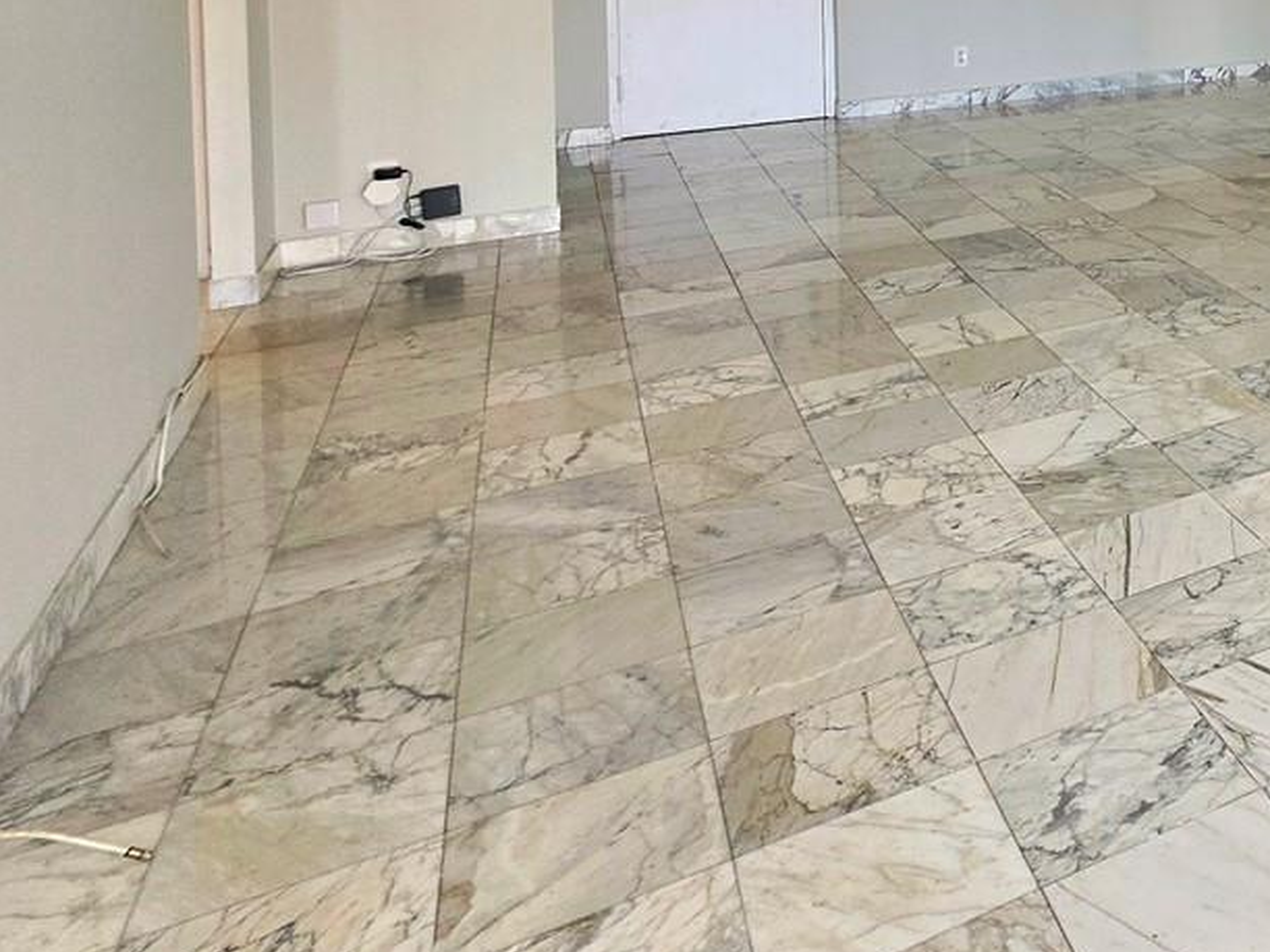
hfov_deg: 38.4
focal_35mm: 34
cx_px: 1556
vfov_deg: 36.2
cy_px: -66
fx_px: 1247
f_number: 1.9
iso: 50
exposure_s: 1/120
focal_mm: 2.2
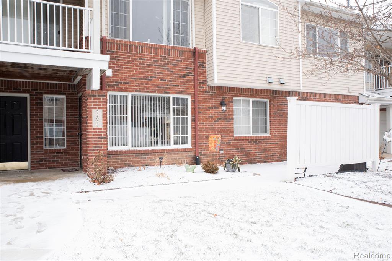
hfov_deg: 60.3
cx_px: 196
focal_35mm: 31
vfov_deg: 42.3
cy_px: 130
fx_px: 338
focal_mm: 31
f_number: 5.6
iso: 640
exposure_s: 1/200
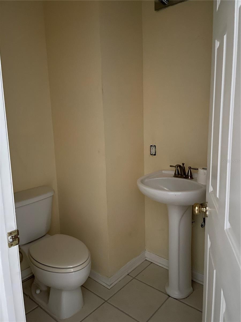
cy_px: 161
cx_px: 120
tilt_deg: -9.9
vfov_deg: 67.3
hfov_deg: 53.1
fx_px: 241
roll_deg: +1.1
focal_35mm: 26
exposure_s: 1/11
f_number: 1.6
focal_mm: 4.2
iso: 500
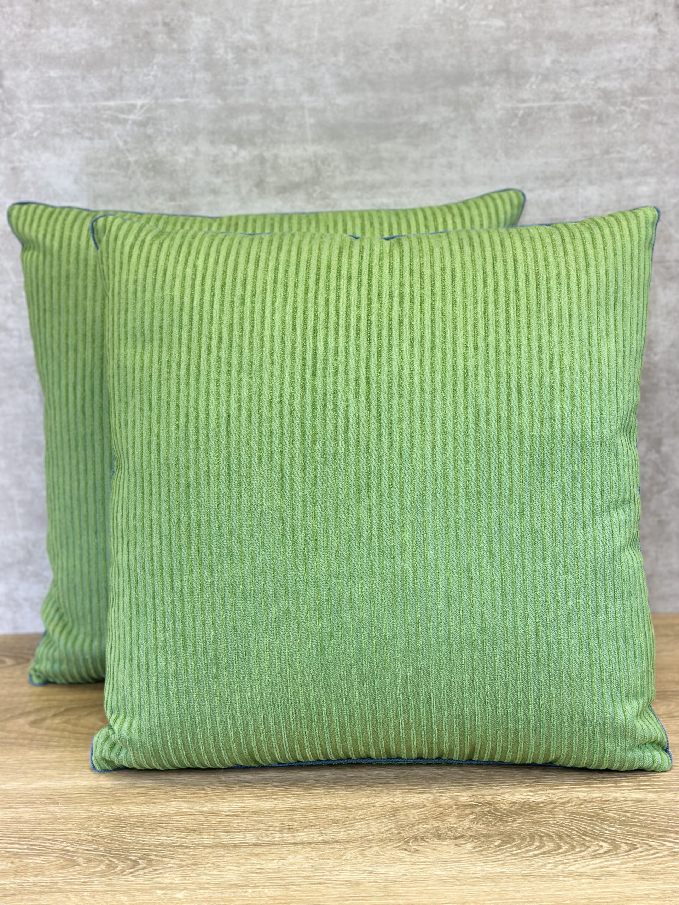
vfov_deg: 39.7
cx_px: 340
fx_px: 1255
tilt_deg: -13.1
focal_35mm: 48
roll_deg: +2.1
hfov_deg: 30.3
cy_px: 452
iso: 125
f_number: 1.78
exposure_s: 1/170
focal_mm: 6.86
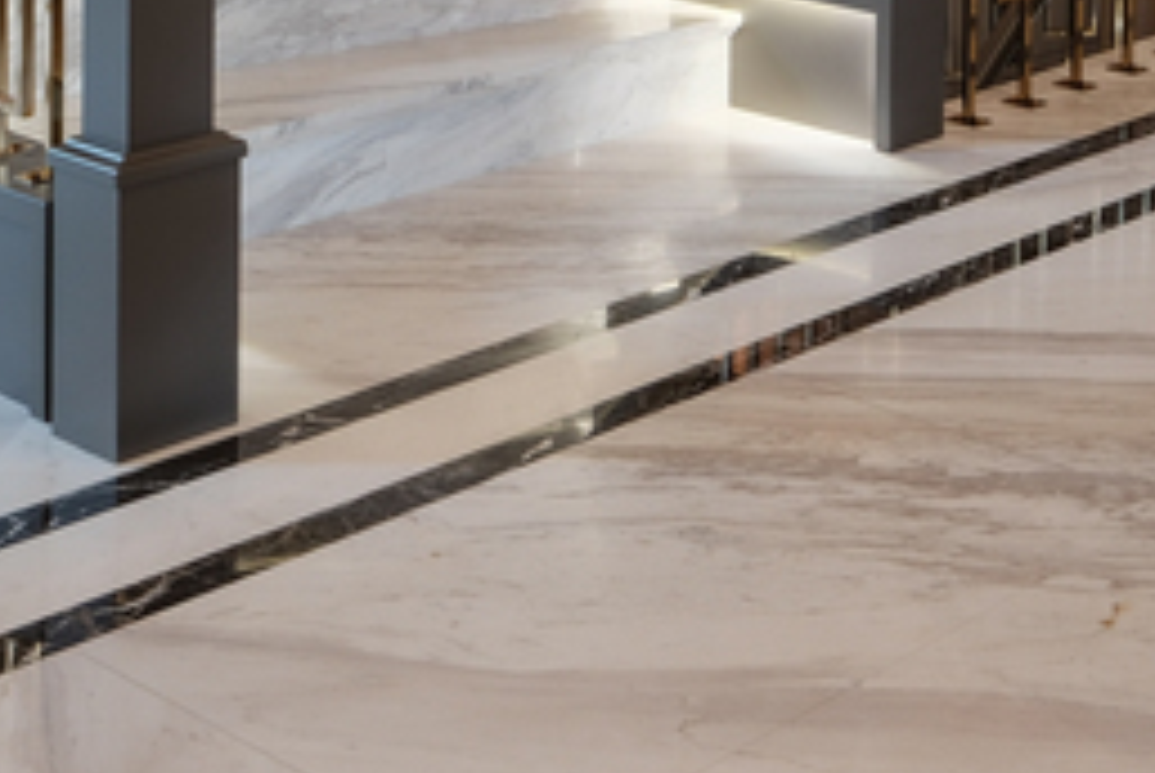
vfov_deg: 16.8
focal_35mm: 70
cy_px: -542
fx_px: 2248
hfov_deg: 25.1
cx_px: 1483
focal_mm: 12
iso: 125
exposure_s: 1/1.3
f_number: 7.1
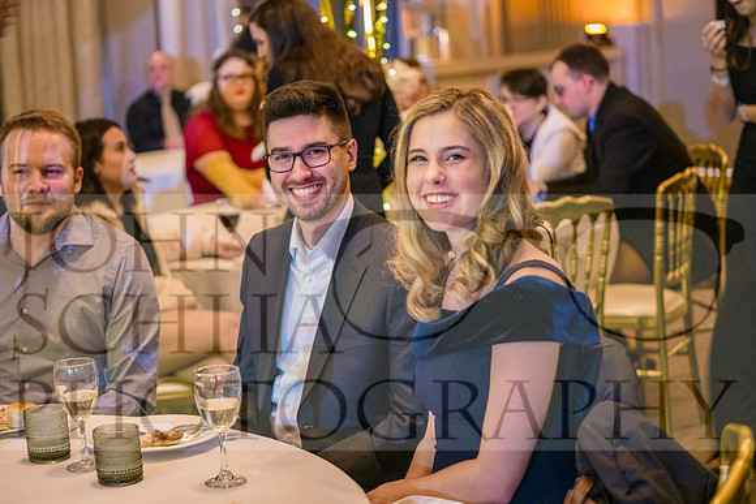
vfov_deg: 19.5
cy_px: 252
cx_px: 378
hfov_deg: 28.8
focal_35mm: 70
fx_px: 1470
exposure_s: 1/30
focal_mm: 70
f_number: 2.8
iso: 10000
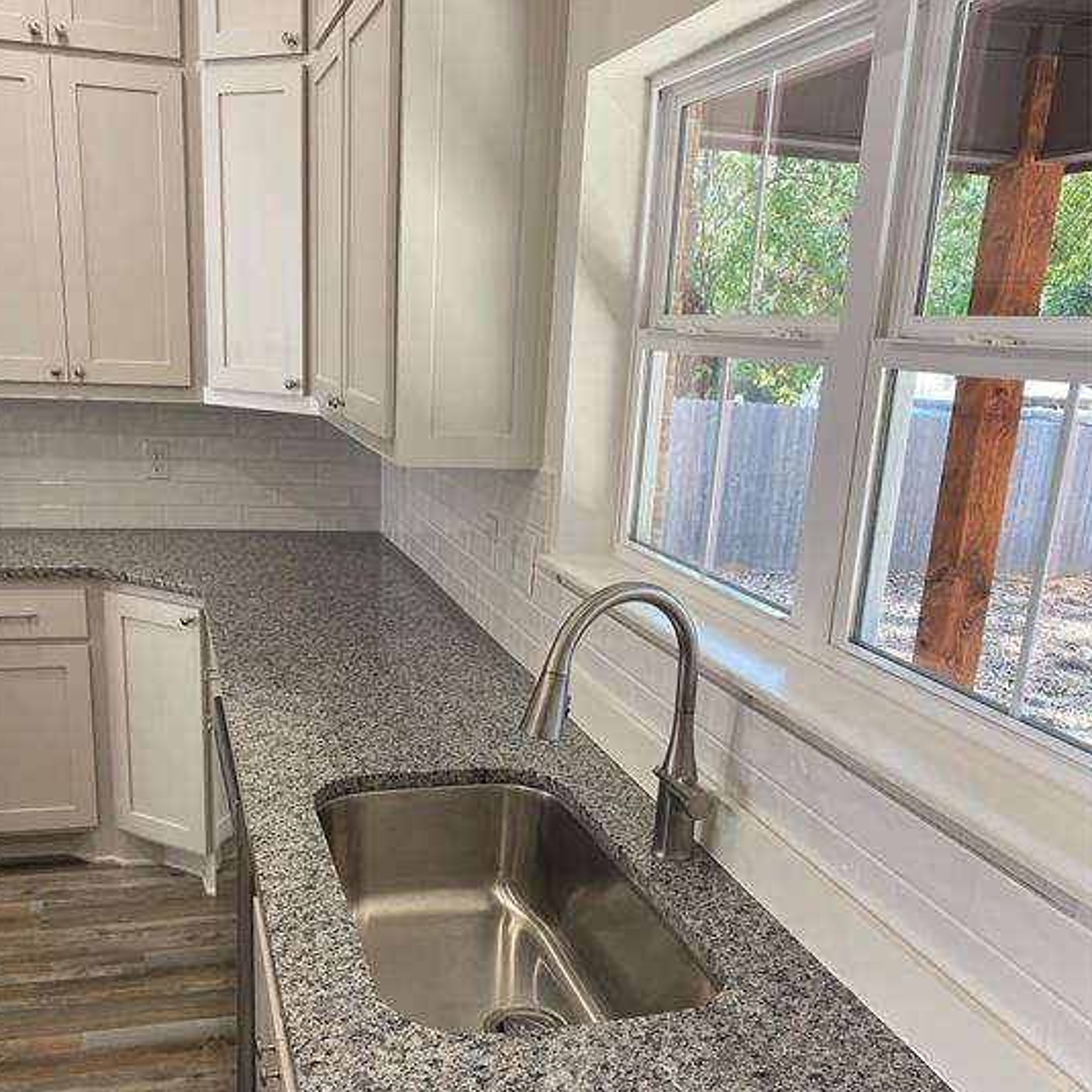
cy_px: 716
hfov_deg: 49.7
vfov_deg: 49.0
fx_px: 1178
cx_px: 510
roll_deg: -2.4
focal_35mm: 33
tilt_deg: -15.1
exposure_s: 1/120
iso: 100
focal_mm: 4.25
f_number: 1.8
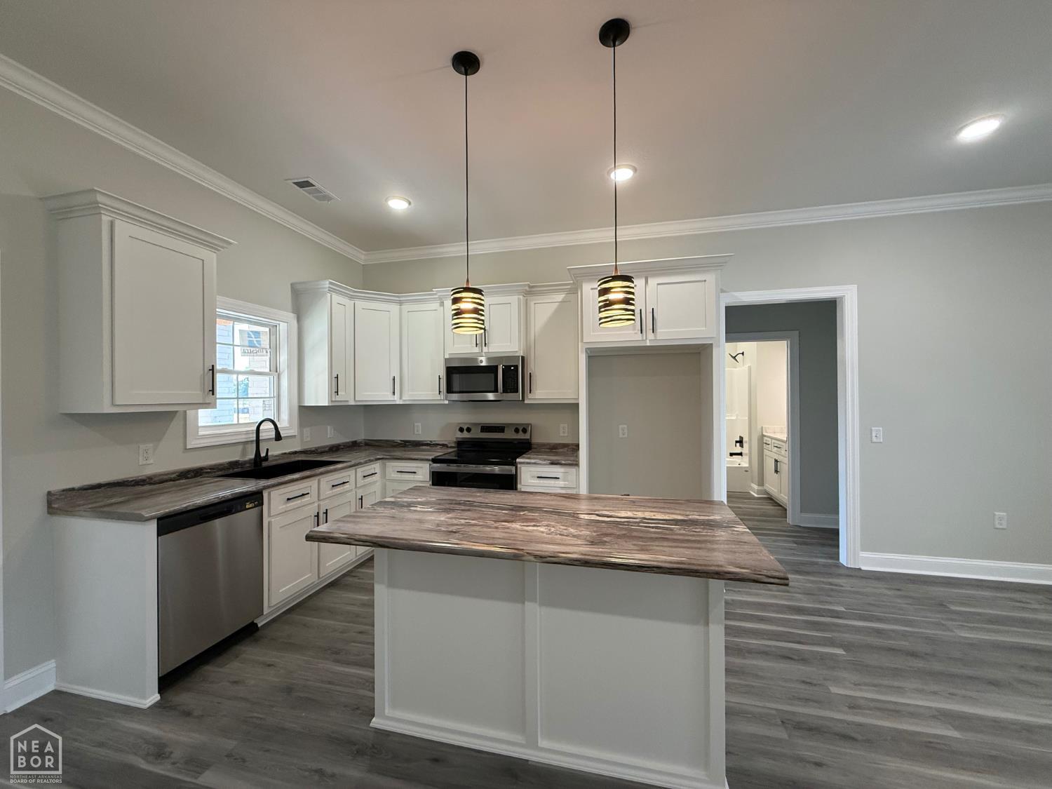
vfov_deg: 85.7
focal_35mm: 14
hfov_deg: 102.1
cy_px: 394
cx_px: 526
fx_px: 425
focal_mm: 2.22
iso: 200
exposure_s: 1/120
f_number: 2.2
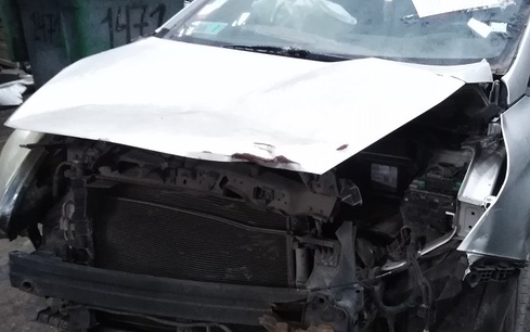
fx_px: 592
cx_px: 329
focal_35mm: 41
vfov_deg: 31.2
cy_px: 186
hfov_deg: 47.8
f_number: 2.2
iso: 902
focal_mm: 3.46
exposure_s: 1/14.3
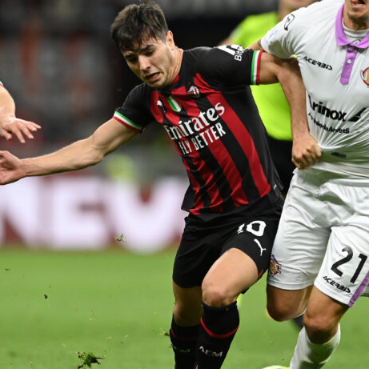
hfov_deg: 2.3
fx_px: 9118
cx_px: 185
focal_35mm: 756
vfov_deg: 2.3
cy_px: 216
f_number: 3.5
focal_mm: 400
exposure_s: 1/1600
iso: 3200
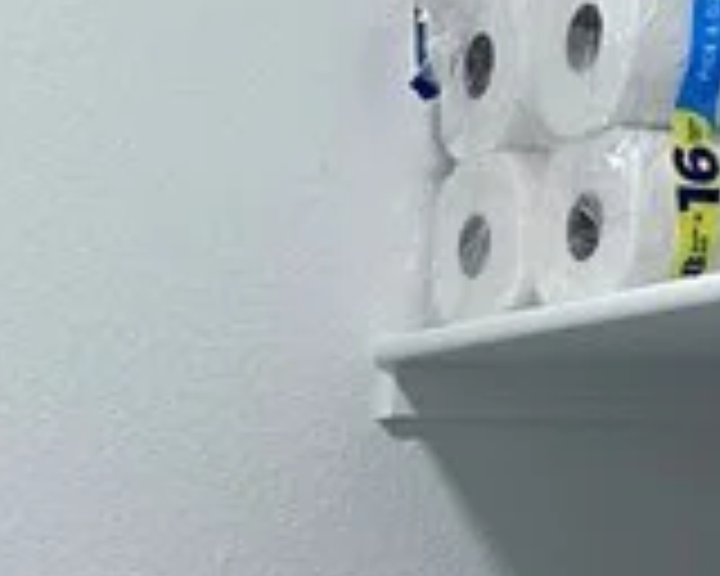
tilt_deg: -11.0
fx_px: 3196
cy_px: 1323
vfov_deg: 9.3
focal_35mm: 150
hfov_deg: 12.3
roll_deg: -0.6
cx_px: -297
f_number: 1.78
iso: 160
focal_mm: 6.86
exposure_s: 1/120
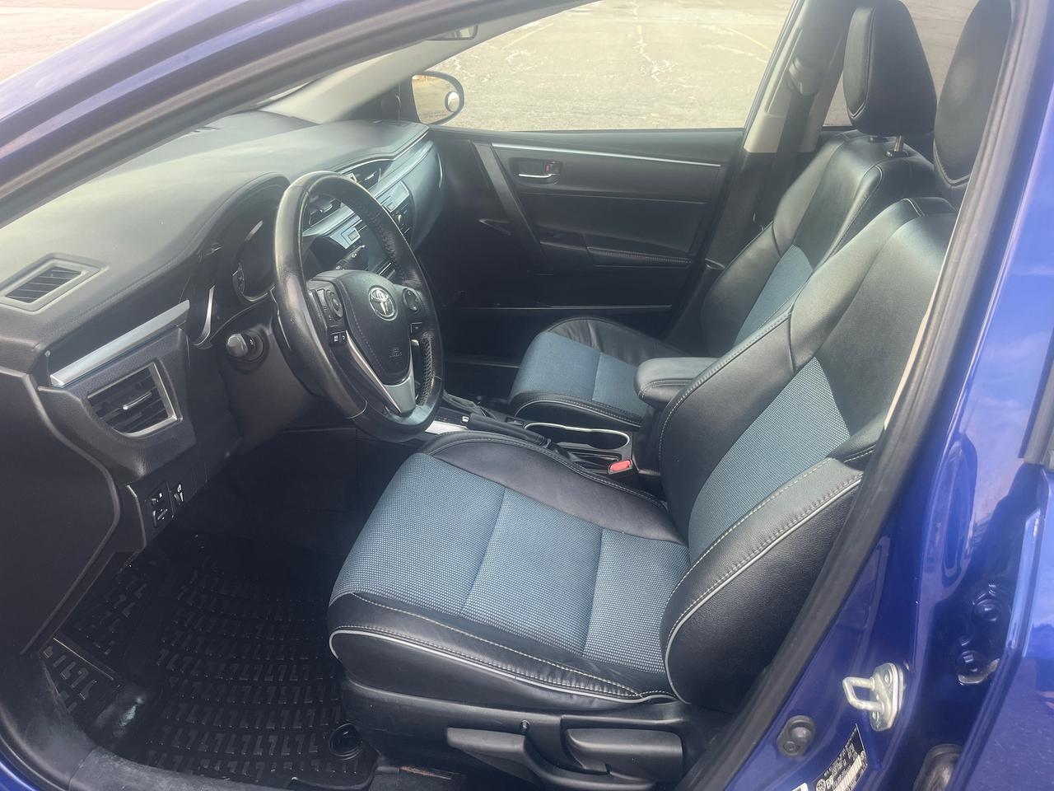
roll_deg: -1.8
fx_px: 792
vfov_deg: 53.1
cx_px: 527
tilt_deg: -28.0
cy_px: 396
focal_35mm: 26
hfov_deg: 67.3
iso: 125
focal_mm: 5.1
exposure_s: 1/114
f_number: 1.6
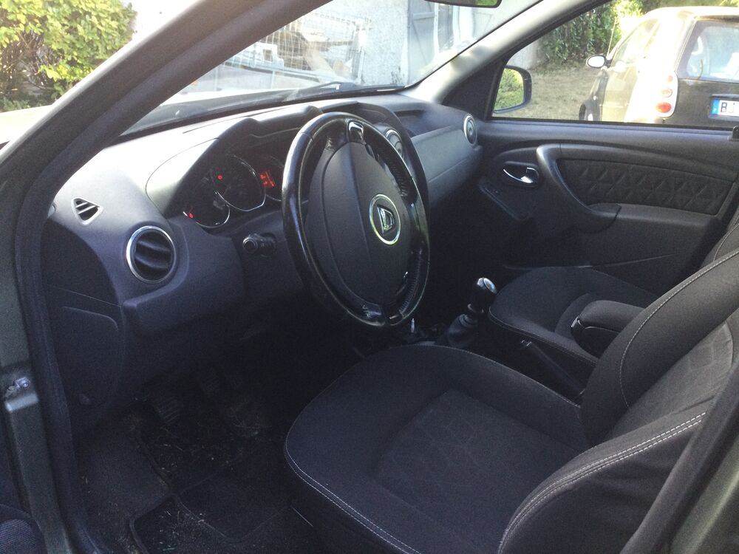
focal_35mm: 31
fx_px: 662
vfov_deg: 45.4
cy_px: 277
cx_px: 370
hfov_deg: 58.4
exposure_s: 1/33
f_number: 2.4
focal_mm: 3.3
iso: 64
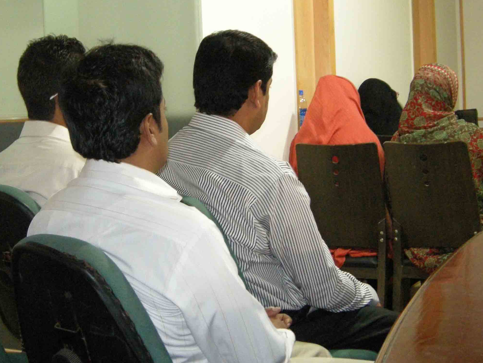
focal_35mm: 70
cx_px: 219
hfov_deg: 27.8
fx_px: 977
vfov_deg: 21.0
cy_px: 153
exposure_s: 1/9.8
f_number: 2.7
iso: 400
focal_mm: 7.5
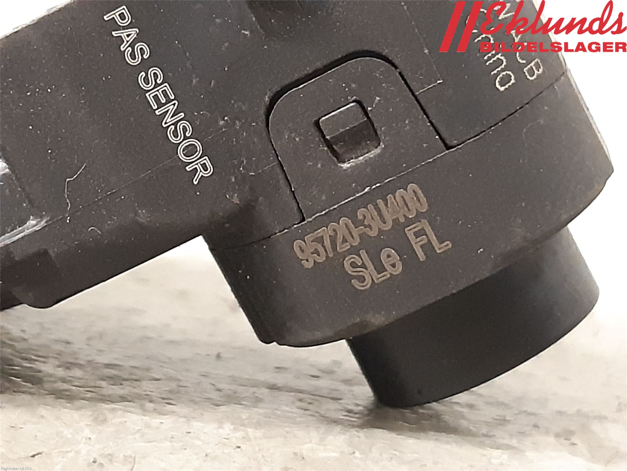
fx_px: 471
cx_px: 314
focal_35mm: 26
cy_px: 236
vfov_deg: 53.1
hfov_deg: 67.3
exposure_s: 1/25
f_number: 1.7
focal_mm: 3.93
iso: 500
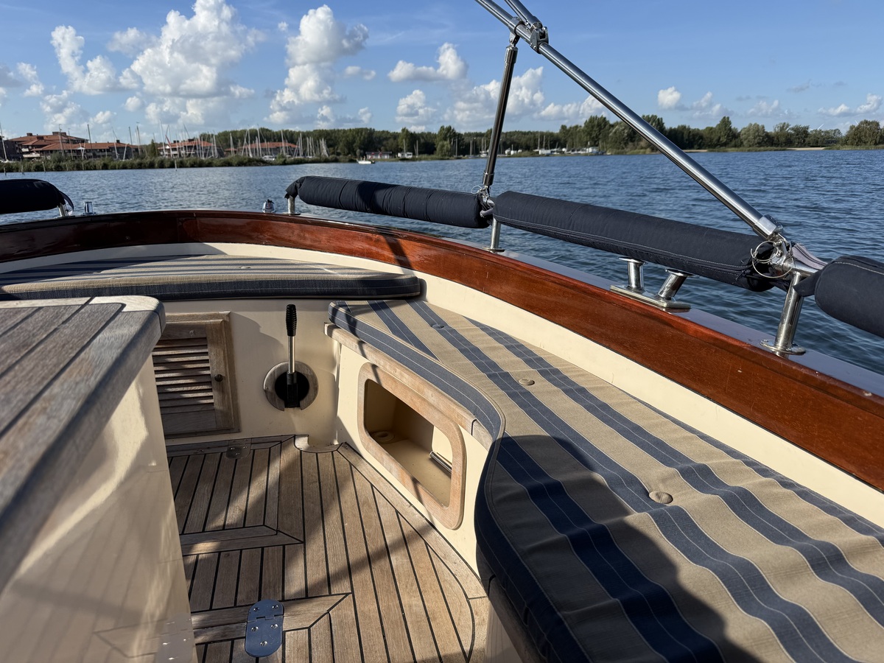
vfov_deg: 56.8
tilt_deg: -16.1
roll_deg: +1.2
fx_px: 613
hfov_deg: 71.6
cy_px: 332
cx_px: 442
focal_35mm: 24
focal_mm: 6.76
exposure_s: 1/5319
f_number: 1.78
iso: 80
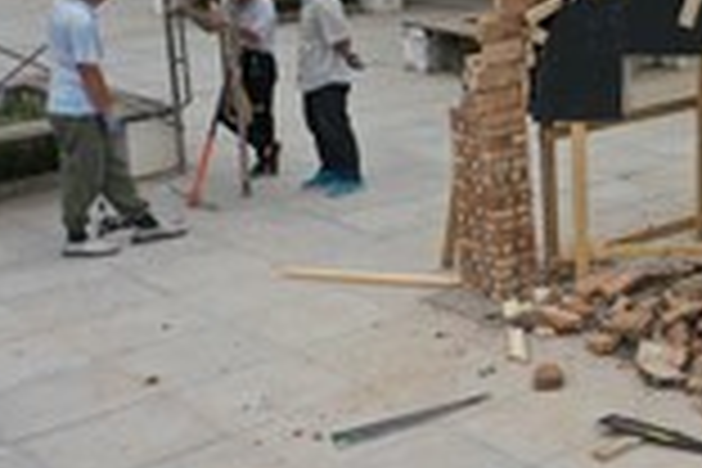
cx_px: 886
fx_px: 1404
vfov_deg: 18.6
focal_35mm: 72
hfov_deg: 24.8
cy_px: 40
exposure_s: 1/200
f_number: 5
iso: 100
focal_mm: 10.26
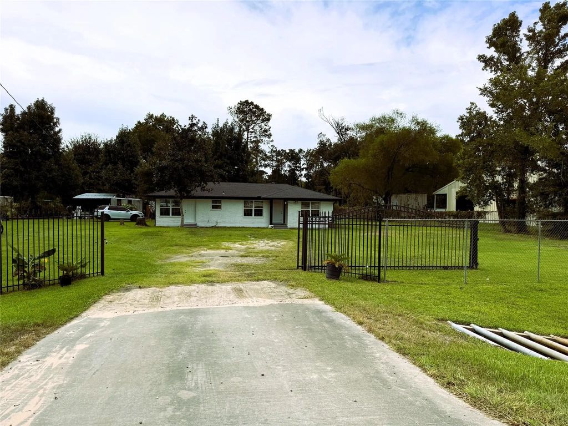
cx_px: 284
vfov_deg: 56.8
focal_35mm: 24
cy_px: 213
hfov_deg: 71.6
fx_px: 394
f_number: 1.78
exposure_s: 1/4405
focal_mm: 6.76
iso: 80
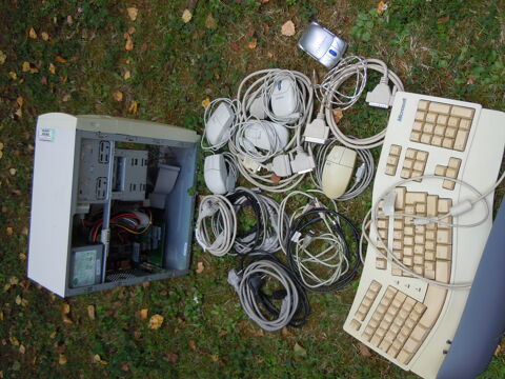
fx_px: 438
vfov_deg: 46.8
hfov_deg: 60.0
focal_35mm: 30
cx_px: 252
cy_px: 190
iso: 100
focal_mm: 5.4
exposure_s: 1/250
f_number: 3.5
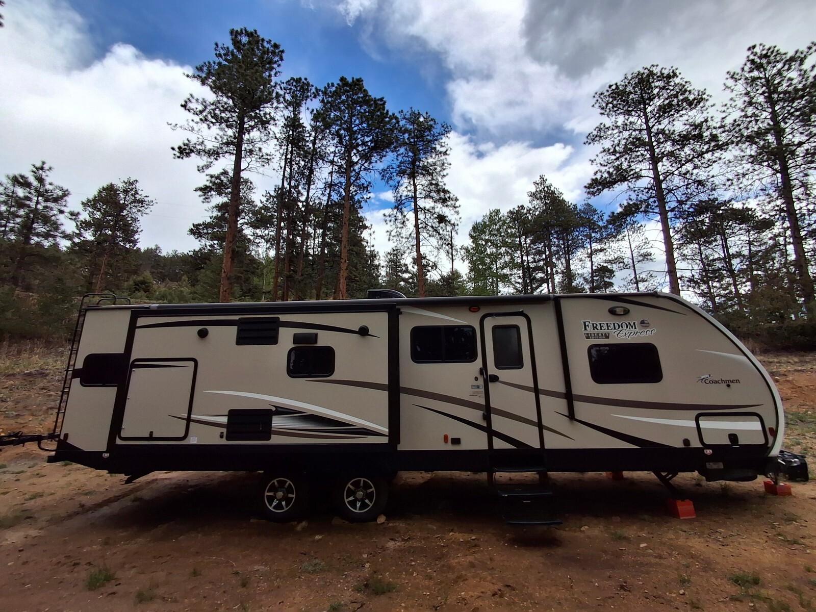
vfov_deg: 78.1
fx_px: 377
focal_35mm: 16
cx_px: 408
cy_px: 306
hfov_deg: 94.5
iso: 40
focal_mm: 1.64
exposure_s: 1/2020
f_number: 2.2
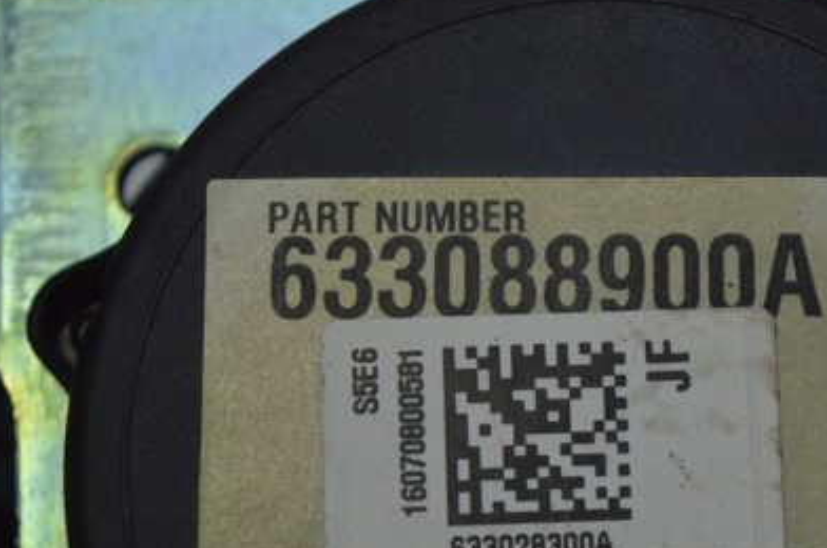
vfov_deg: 10.1
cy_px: 366
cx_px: 511
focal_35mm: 135
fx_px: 3092
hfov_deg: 15.2
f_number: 5.6
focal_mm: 55
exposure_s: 1/160
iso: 400
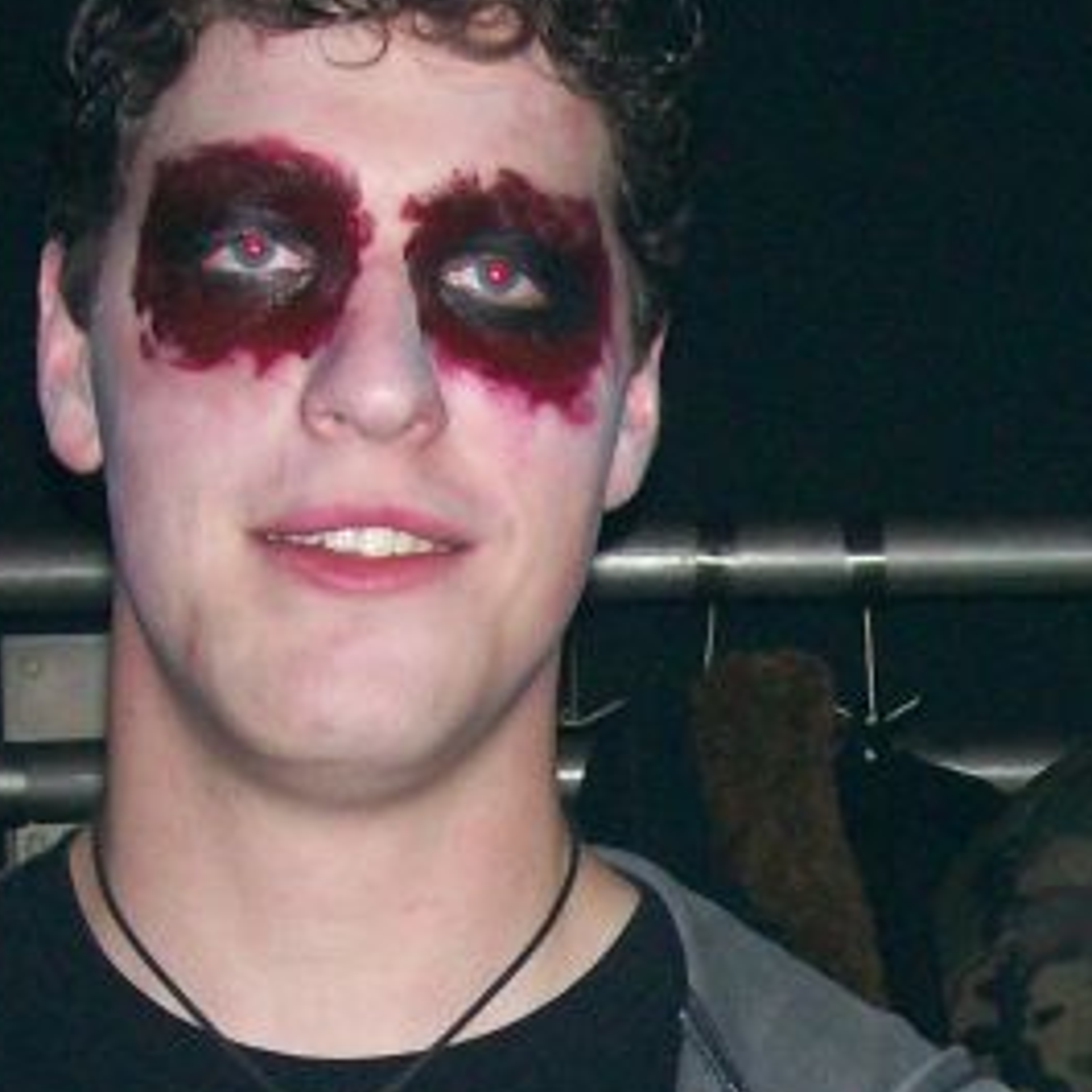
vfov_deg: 14.2
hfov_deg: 14.4
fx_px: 4283
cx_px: 993
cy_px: 1195
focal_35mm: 120
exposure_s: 1/73.1
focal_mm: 7.6
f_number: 3
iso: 140
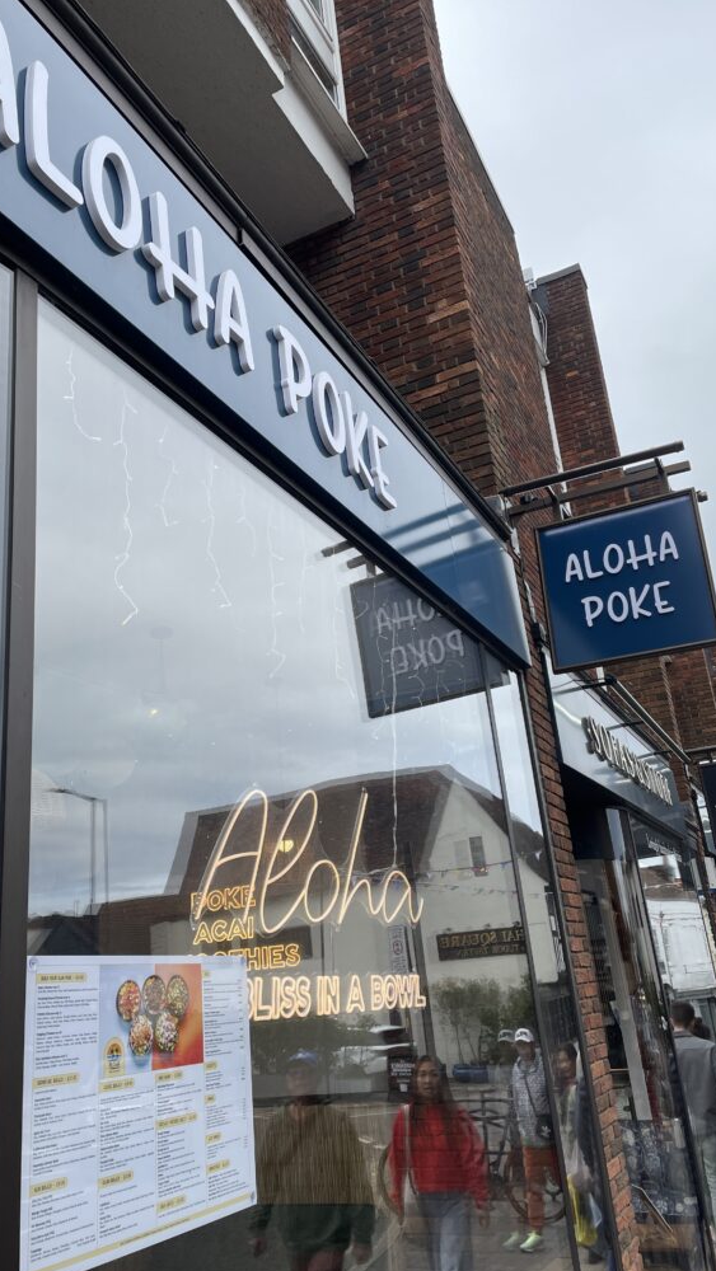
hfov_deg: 40.2
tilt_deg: +20.3
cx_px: 337
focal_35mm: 29
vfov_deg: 66.1
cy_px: 628
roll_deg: +5.2
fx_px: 978
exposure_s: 1/1916
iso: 32
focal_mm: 4.2
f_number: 1.6
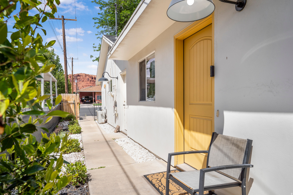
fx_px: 187
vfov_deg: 55.1
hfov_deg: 76.1
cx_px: 146
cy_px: 98
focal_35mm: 23
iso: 250
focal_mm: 23
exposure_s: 1/640
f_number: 9
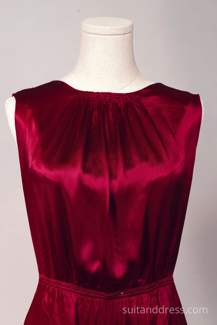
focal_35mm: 48
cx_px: 108
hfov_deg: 28.1
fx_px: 434
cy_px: 162
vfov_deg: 41.1
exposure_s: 1/50
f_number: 6.3
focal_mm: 32
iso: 400
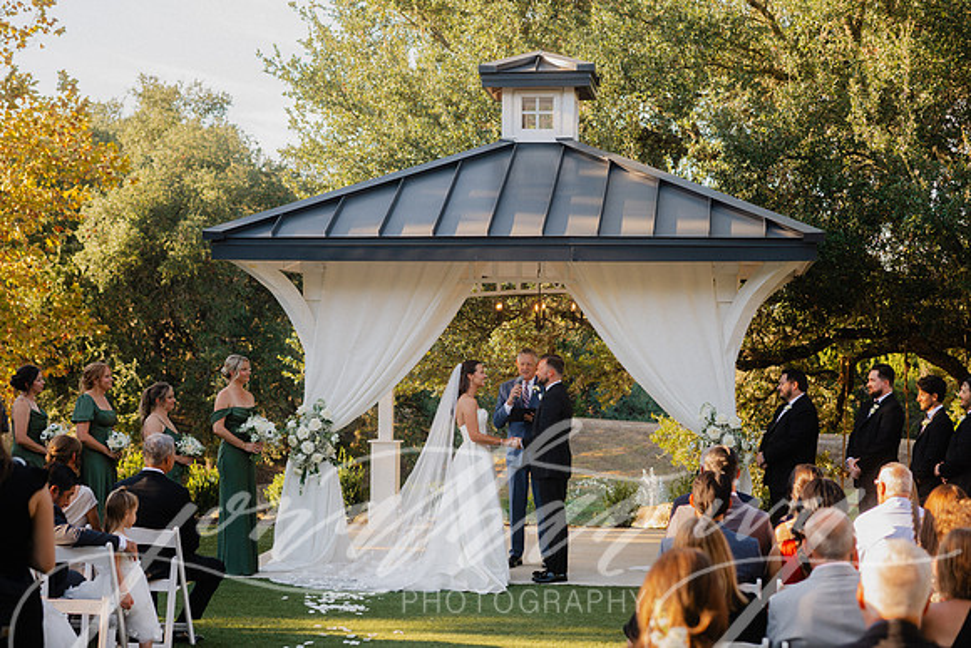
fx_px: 1888
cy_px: 324
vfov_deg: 19.5
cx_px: 486
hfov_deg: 28.8
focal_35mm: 70
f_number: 4
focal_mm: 70
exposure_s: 1/320
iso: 200
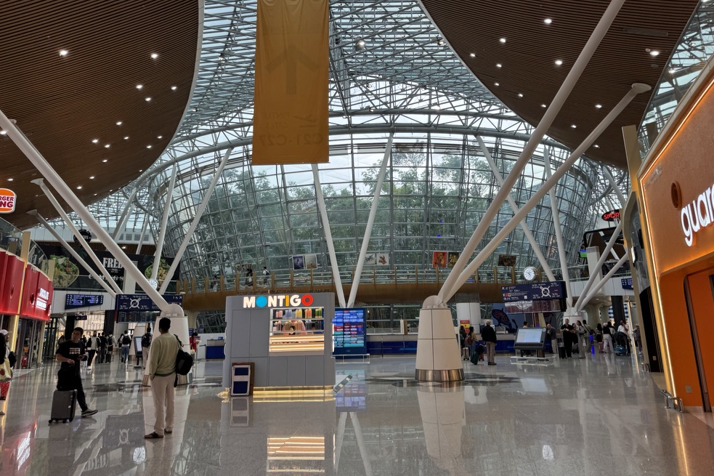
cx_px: 355
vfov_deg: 49.3
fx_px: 516
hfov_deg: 69.4
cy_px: 199
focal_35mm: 26
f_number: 1.78
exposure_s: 1/121
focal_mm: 6.76
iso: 64
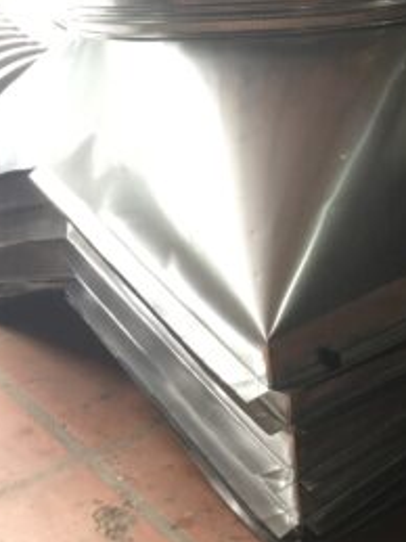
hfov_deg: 26.0
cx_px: 266
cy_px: 133
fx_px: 876
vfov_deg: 33.6
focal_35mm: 56
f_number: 2.4
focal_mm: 3.3
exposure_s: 1/33
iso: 40
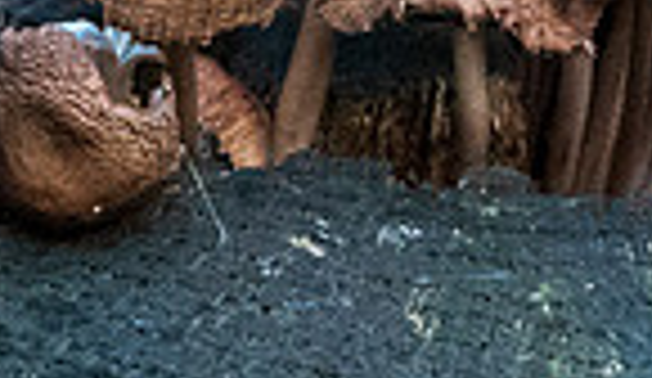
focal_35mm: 469
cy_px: -295
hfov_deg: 4.6
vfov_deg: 2.6
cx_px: 199
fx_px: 8167
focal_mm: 78
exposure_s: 1/80
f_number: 22
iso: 8000
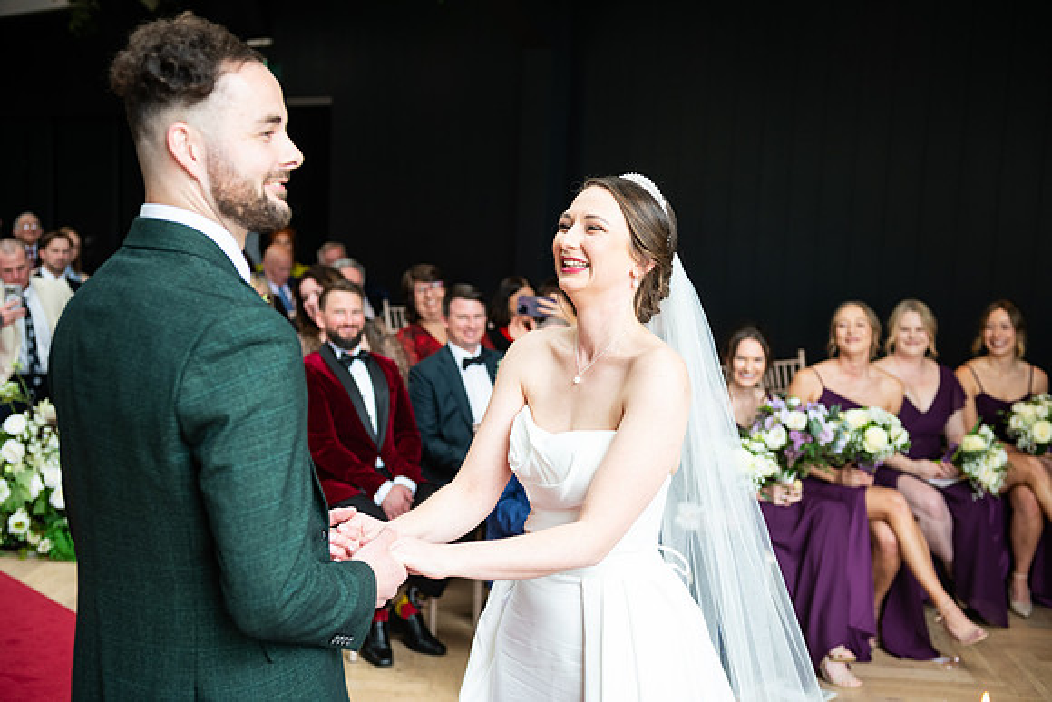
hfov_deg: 41.1
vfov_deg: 28.1
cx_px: 526
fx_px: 1403
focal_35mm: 48
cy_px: 351
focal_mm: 48
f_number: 3.5
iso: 400
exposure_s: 1/200
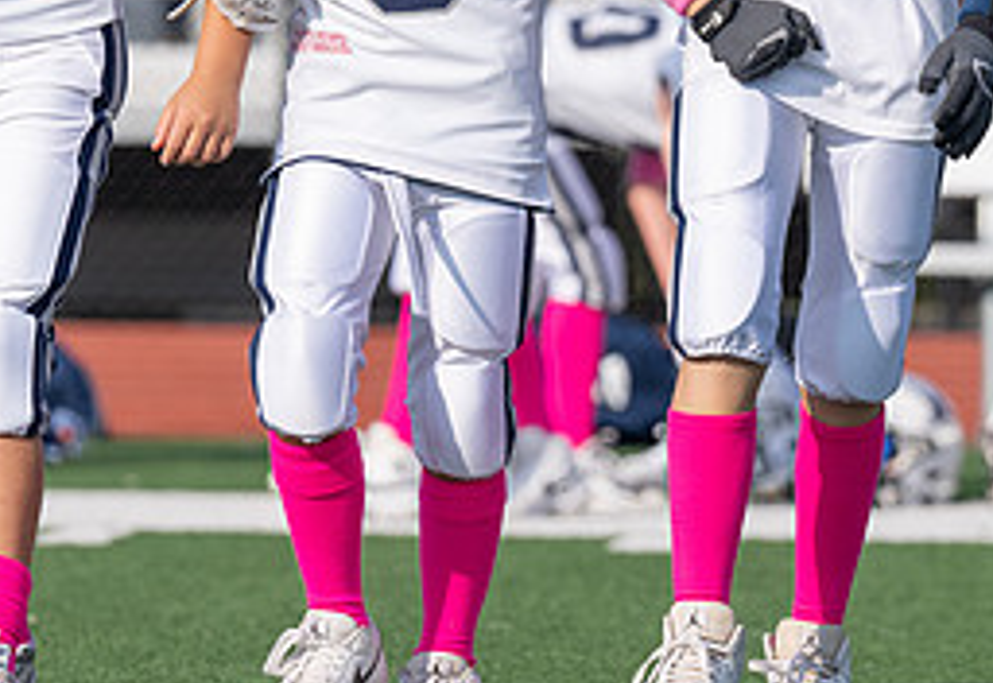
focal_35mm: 467
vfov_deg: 3.0
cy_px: -12
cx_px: 416
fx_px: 13006
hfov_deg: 4.4
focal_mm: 158
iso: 100
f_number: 3.2
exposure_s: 1/2000
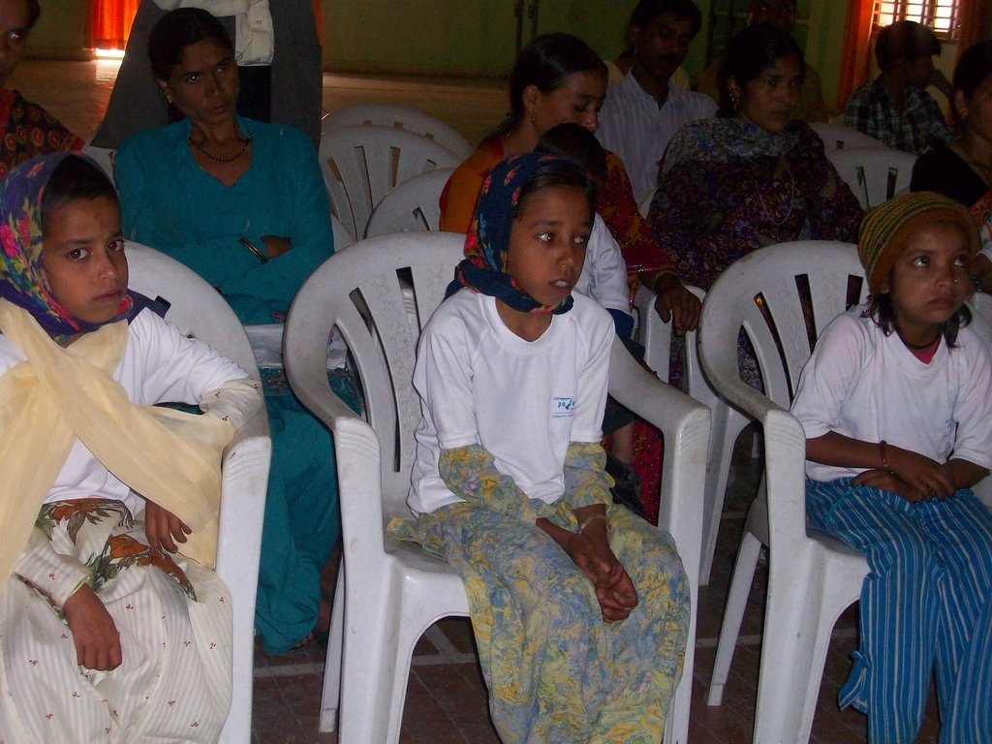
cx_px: 496
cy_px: 372
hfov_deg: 29.4
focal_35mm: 66
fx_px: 1891
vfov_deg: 22.3
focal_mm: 11
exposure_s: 1/76.6
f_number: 4.1
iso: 200
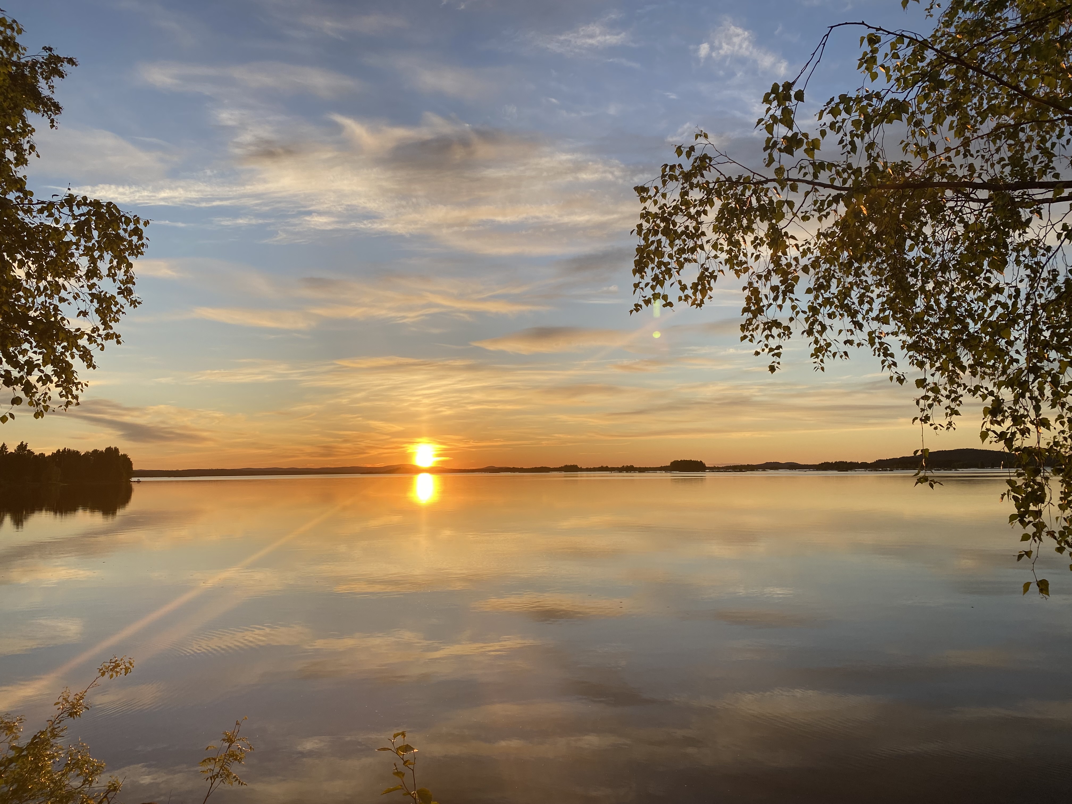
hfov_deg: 67.3
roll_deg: +0.4
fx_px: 805
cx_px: 536
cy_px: 402
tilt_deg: +5.7
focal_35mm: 26
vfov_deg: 53.1
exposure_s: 1/1565
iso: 32
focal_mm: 4.25
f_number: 1.8
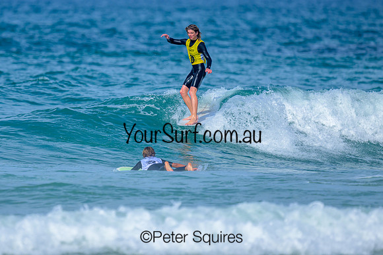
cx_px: 121
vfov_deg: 1.3
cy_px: 97
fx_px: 11705
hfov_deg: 1.9
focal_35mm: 1100
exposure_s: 1/2000
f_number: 6.3
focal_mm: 800
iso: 250
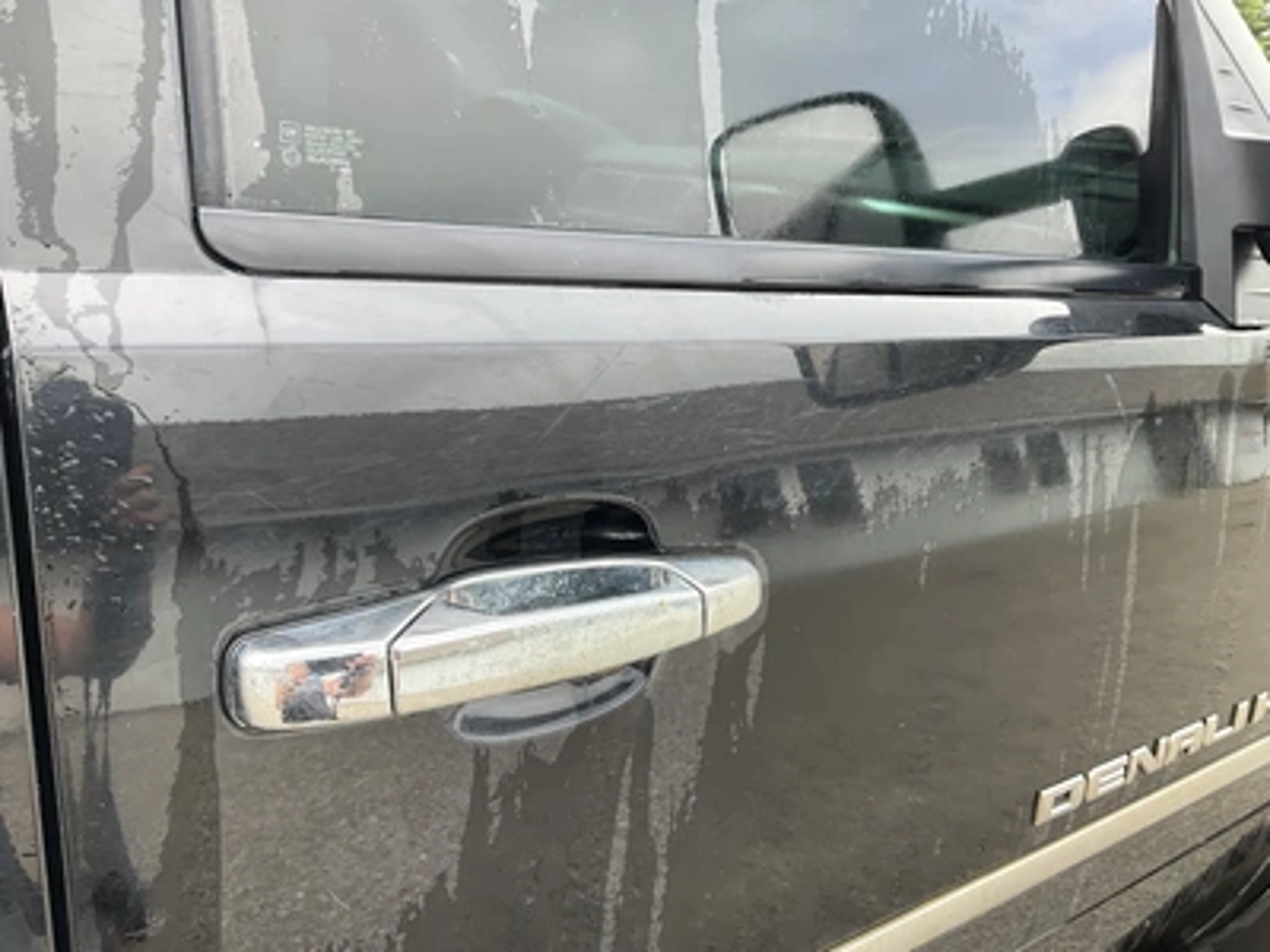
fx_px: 1064
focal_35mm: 29
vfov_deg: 48.2
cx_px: 635
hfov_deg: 61.7
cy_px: 476
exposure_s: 1/197
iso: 25
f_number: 1.8
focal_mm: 3
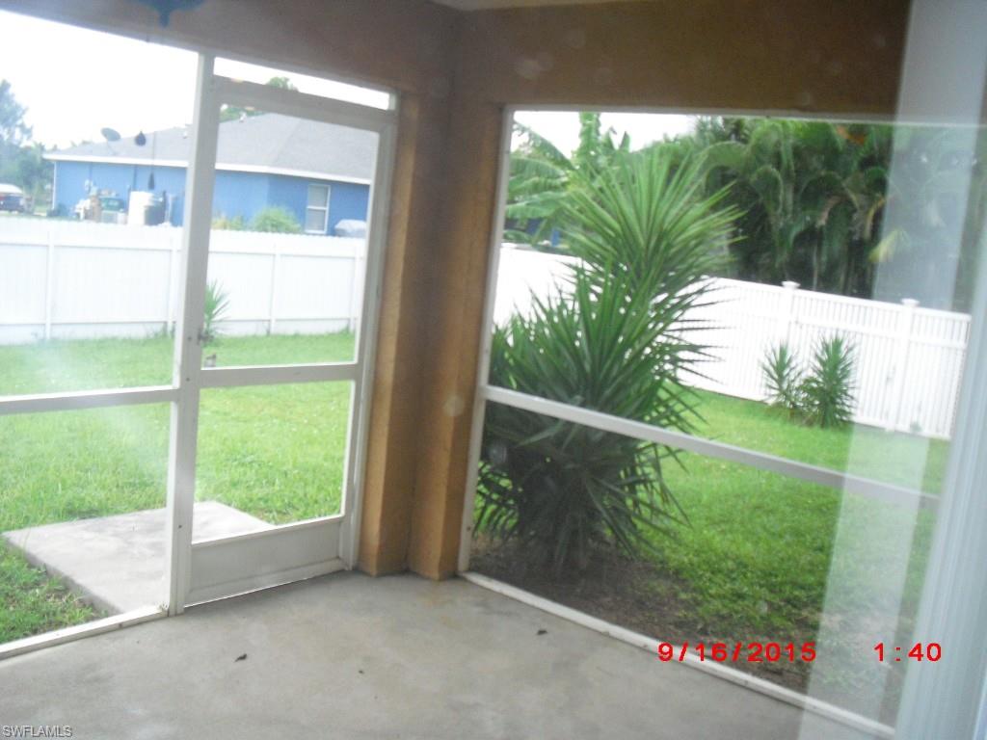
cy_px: 370
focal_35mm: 36
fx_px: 1026
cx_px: 494
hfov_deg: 51.4
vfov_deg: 39.7
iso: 400
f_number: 3.1
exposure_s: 1/400
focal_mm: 6.3
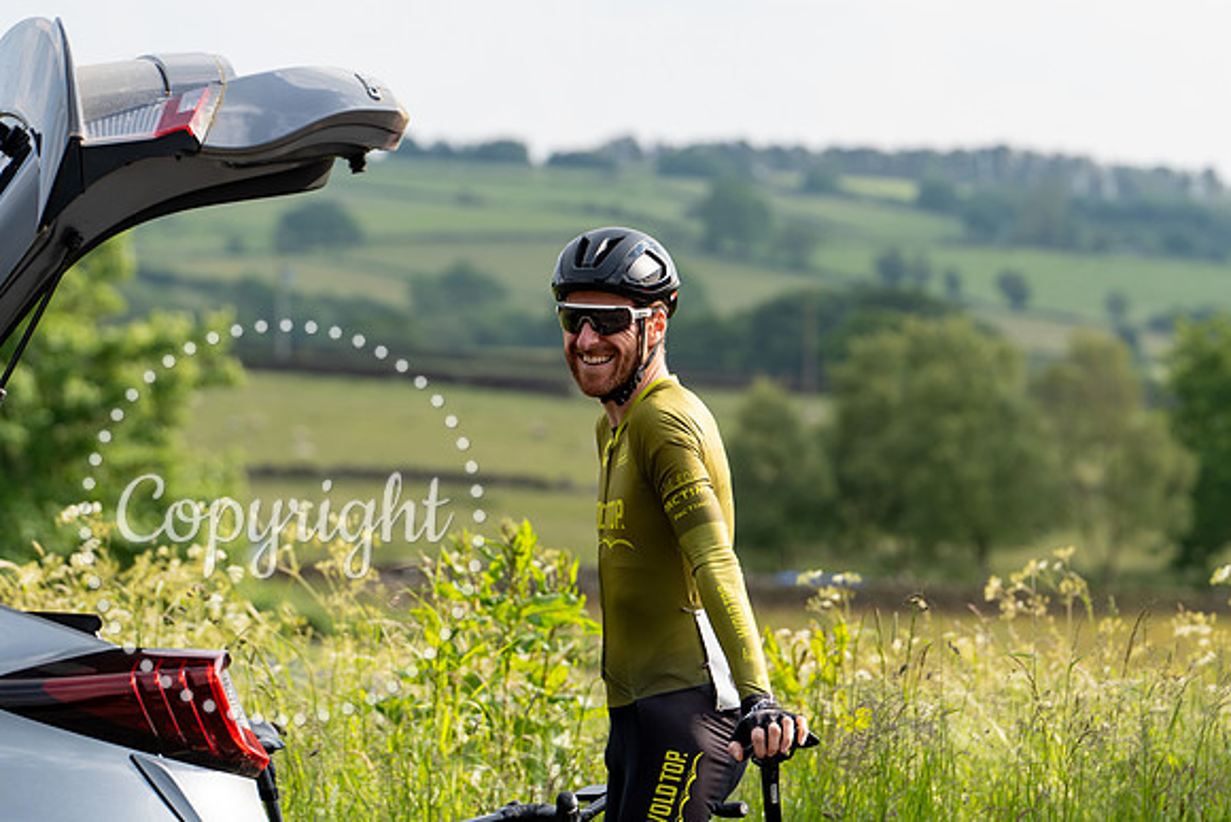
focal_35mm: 158
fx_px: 5405
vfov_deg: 8.7
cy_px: 319
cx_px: 754
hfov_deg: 13.0
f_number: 4
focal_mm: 129
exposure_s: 1/500
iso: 125
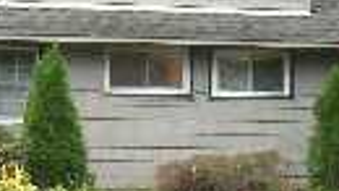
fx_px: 1267
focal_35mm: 141
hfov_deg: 15.1
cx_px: 29
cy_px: 133
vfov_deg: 8.6
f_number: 2.8
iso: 800
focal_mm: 5.7
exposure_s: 1/74
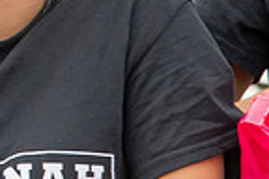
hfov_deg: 1.7
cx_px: -69
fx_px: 9041
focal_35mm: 1210
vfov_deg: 1.1
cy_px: 53
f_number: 11
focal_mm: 300
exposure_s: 1/200
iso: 3200
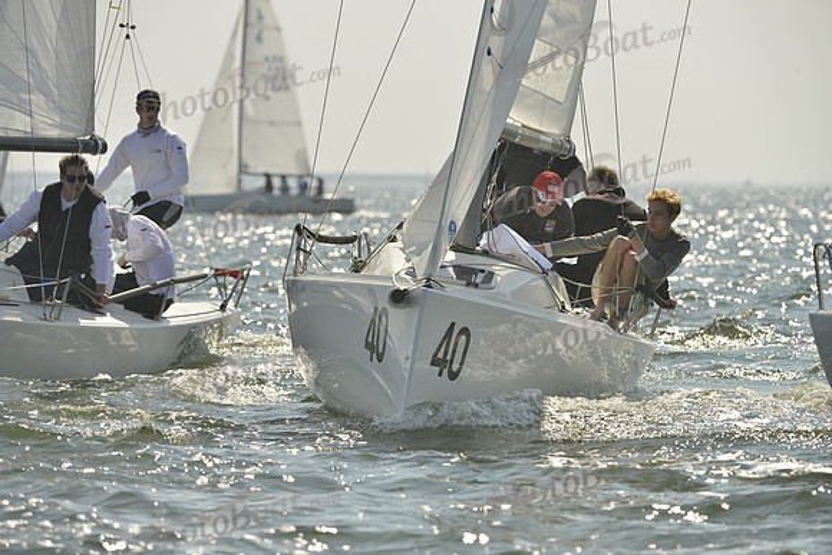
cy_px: 278
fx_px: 6241
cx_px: 416
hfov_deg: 7.6
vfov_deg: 5.1
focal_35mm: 270
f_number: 7.1
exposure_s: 1/1600
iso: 280
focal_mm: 270
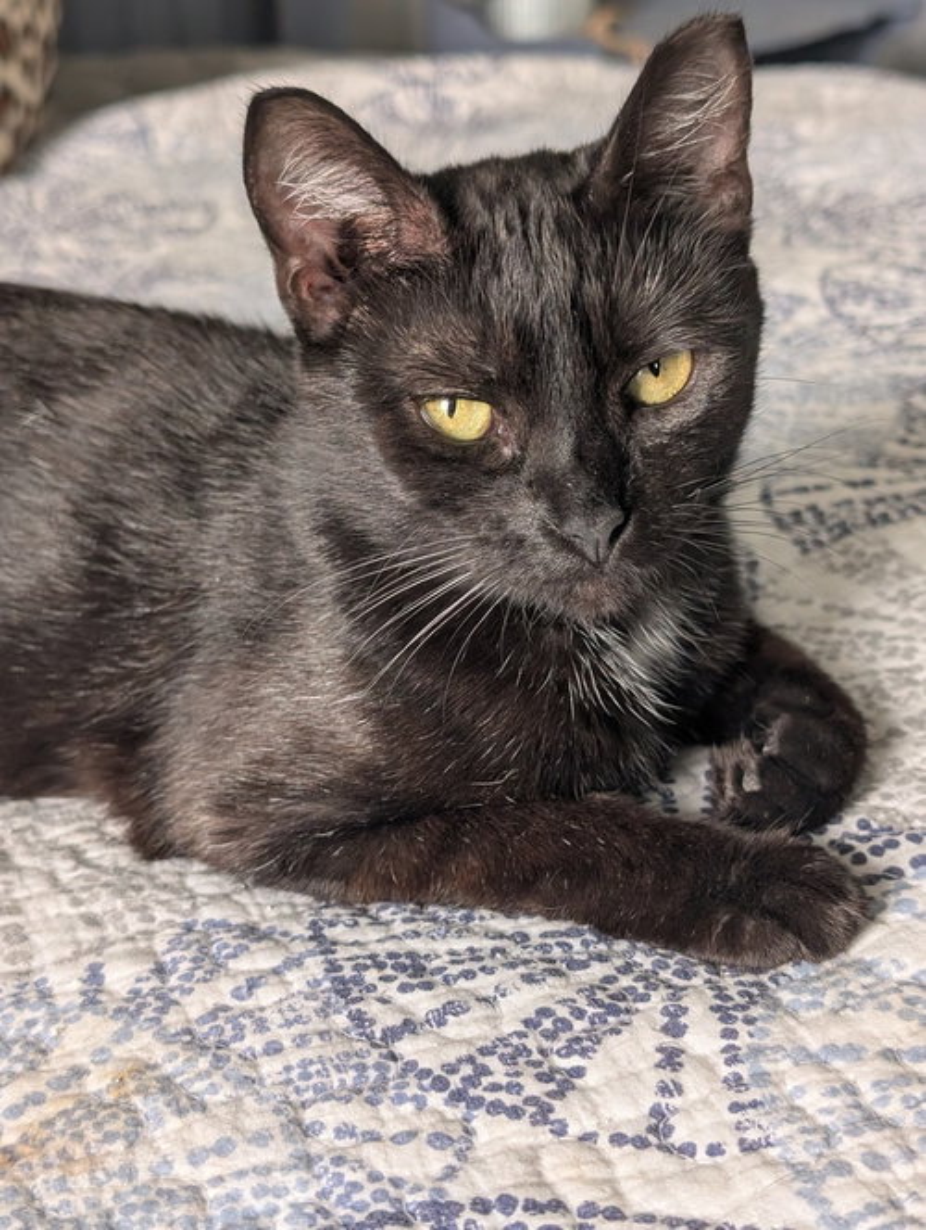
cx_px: 463
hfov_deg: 29.7
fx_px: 1743
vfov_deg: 38.9
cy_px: 615
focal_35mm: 49
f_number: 1.68
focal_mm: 6.9
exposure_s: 1/192
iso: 853
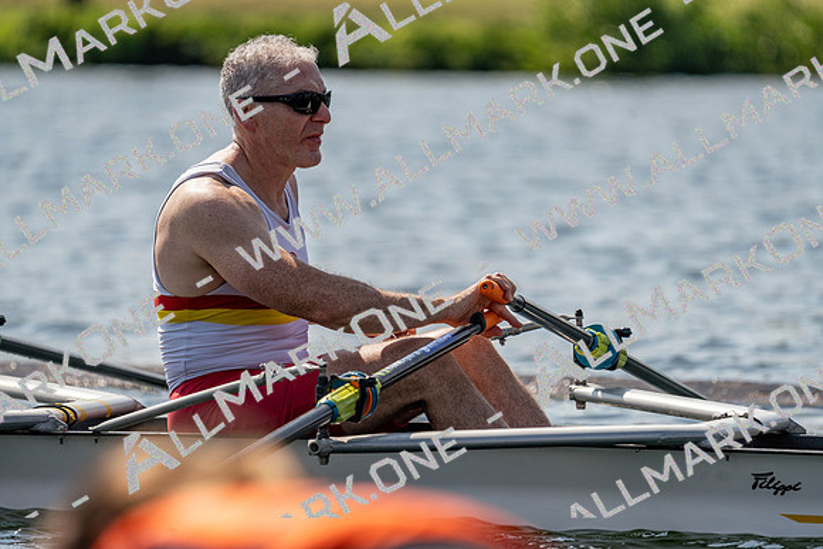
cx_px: 412
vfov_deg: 3.0
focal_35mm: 456
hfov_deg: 4.5
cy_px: 274
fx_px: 10427
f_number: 6.3
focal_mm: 456
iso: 160
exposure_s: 1/1600
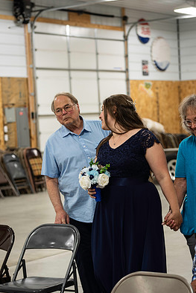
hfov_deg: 14.1
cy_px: 162
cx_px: 111
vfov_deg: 21.0
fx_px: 791
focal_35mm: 97
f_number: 3.5
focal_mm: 85
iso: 640
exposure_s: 1/160
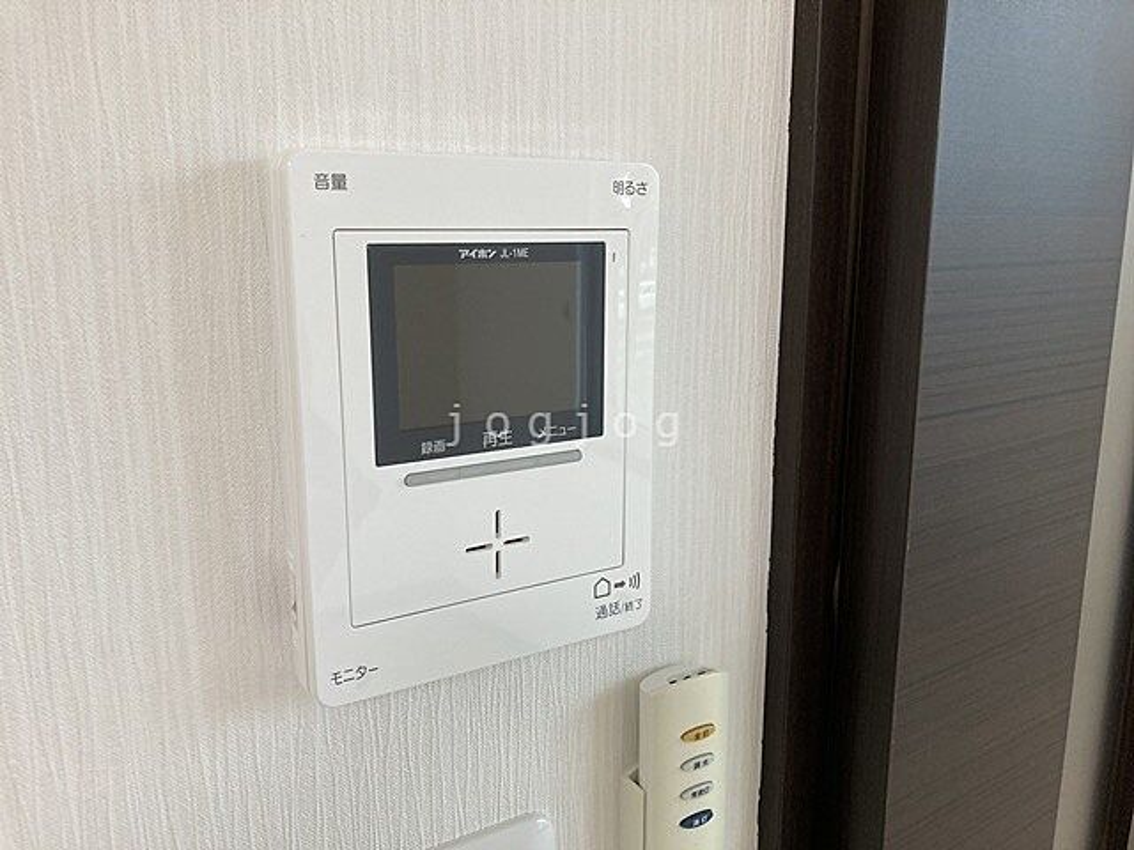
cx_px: 567
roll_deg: -0.6
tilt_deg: -13.4
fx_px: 917
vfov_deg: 49.7
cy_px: 425
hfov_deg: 63.4
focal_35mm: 28
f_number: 1.8
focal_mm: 3.99
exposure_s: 1/50
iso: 80
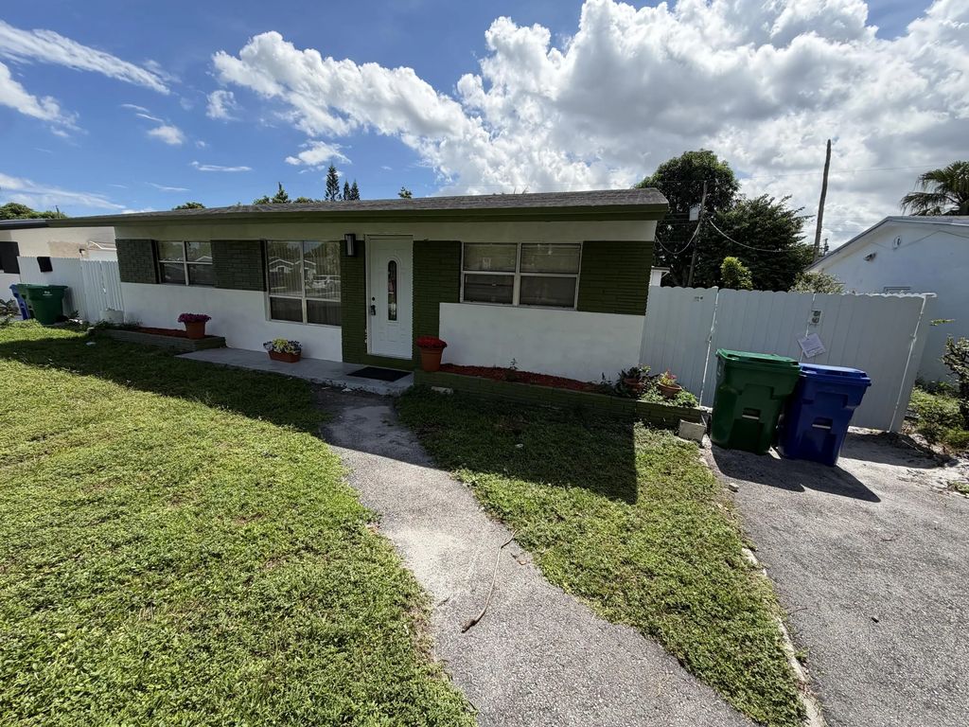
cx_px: 484
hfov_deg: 102.1
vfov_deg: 85.7
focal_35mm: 14
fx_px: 392
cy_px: 364
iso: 25
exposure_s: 1/1050
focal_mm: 2.22
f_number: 2.2
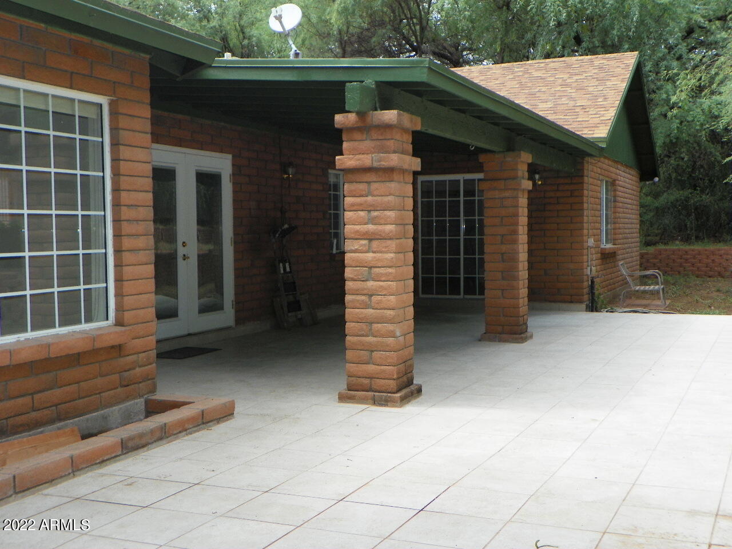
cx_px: 366
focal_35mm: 44
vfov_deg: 32.9
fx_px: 930
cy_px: 274
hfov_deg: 42.9
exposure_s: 1/250
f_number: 3.2
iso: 64
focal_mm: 7.9
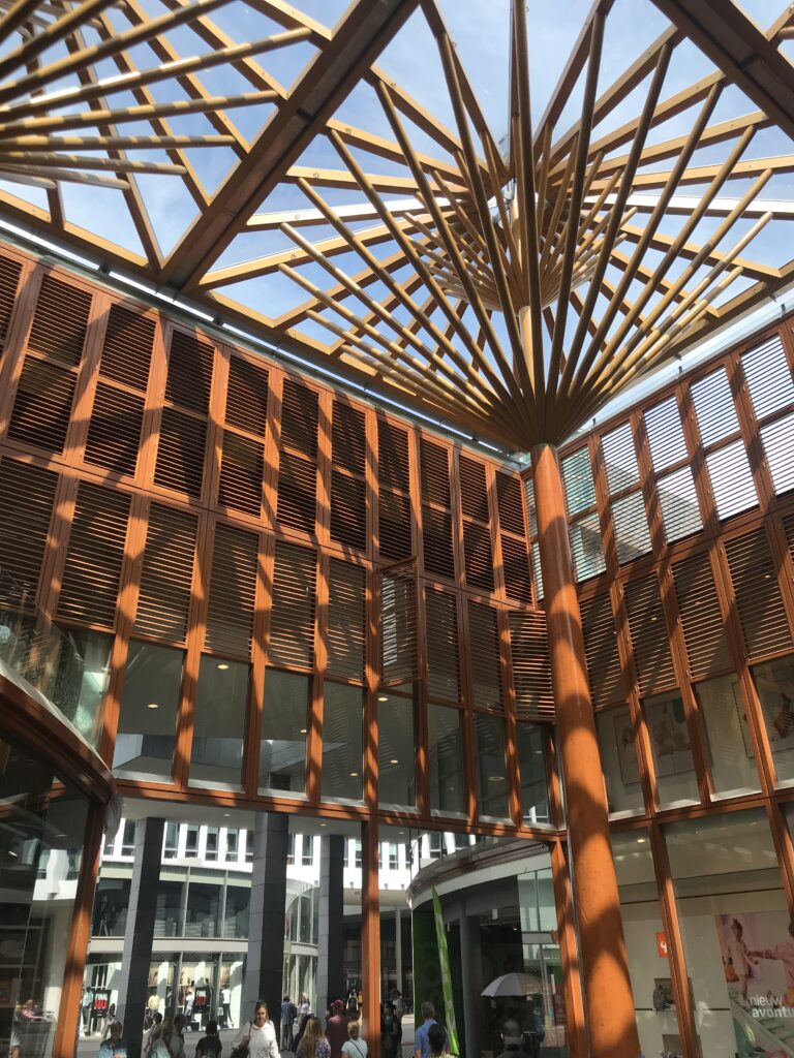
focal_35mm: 28
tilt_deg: +28.2
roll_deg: +1.7
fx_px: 856
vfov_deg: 63.4
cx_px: 397
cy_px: 529
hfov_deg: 49.7
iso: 20
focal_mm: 3.99
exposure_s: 1/1041
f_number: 1.8
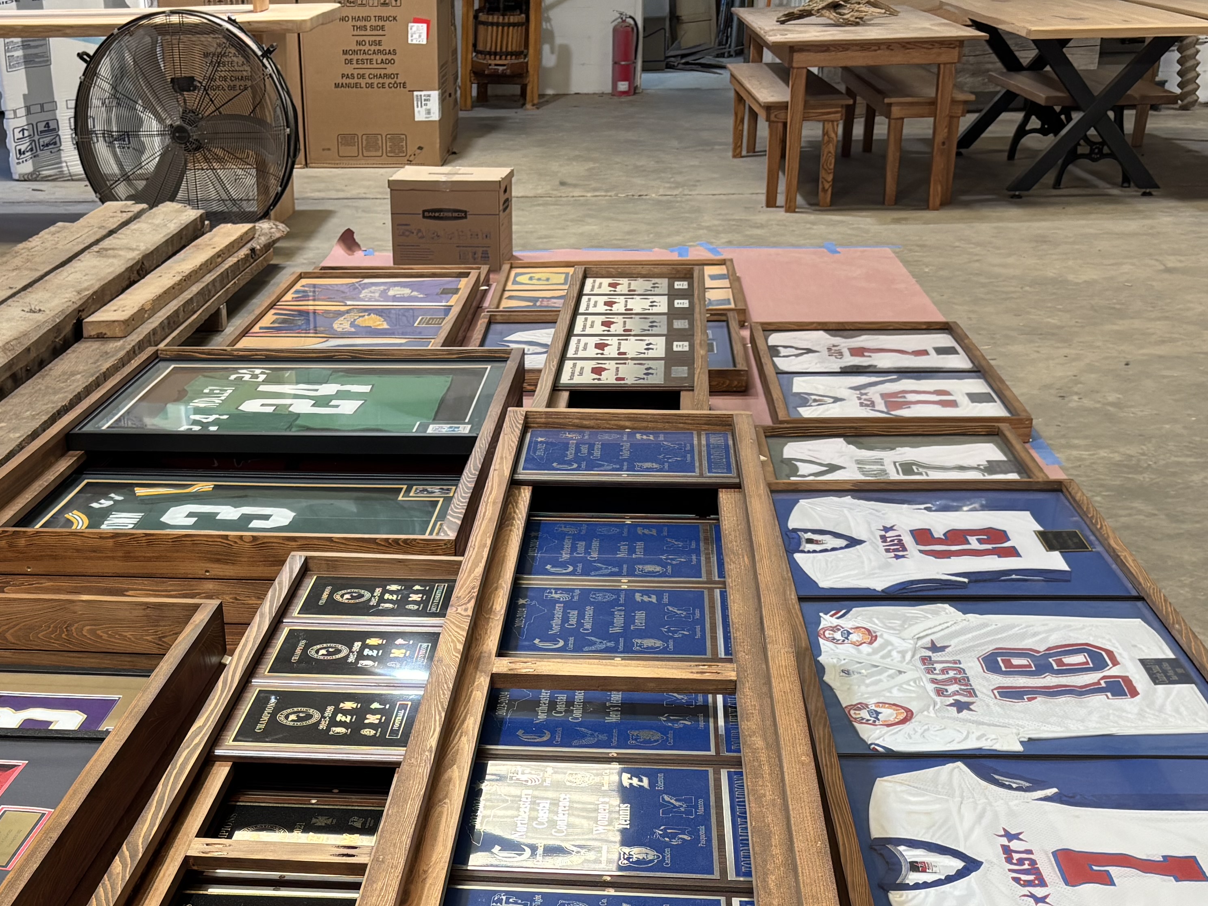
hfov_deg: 38.0
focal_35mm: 50
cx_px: 458
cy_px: 870
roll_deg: +0.6
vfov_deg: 27.7
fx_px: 1745
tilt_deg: -28.8
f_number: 1.6
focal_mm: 5.96
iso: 125
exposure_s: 1/121
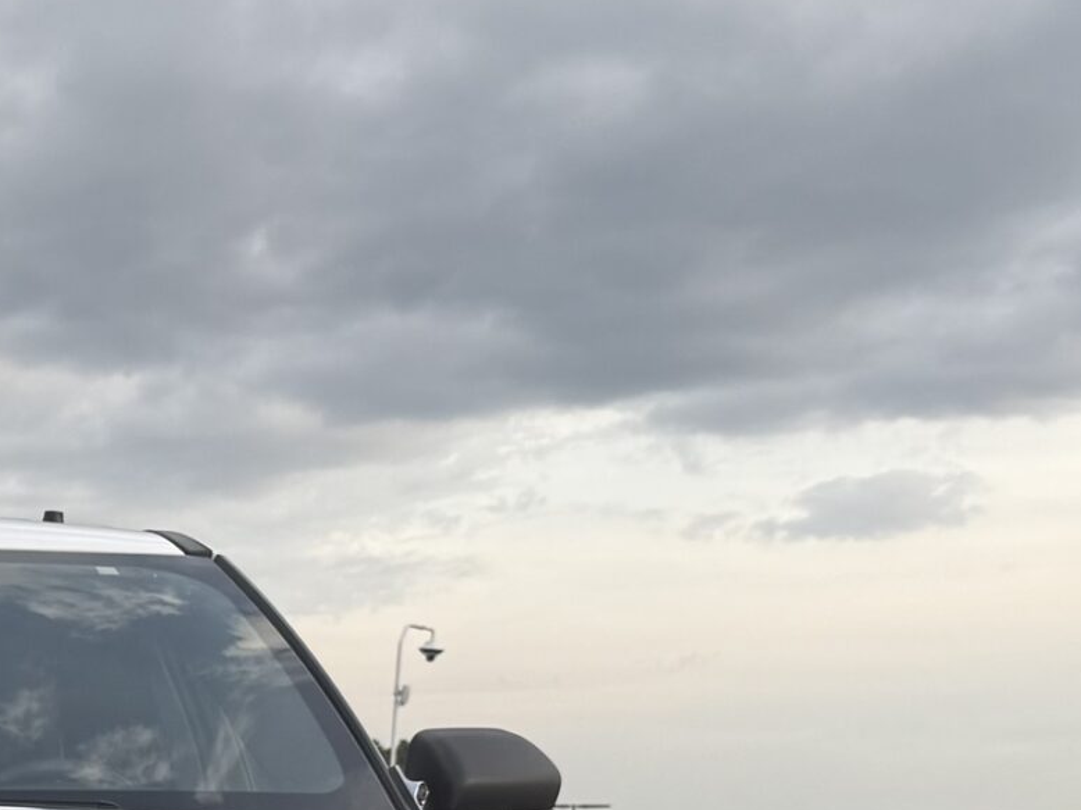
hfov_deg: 22.8
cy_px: 1095
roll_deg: -1.4
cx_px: -210
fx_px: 2466
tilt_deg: -5.0
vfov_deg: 17.4
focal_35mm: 79
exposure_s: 1/555
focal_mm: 6.76
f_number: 1.78
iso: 80
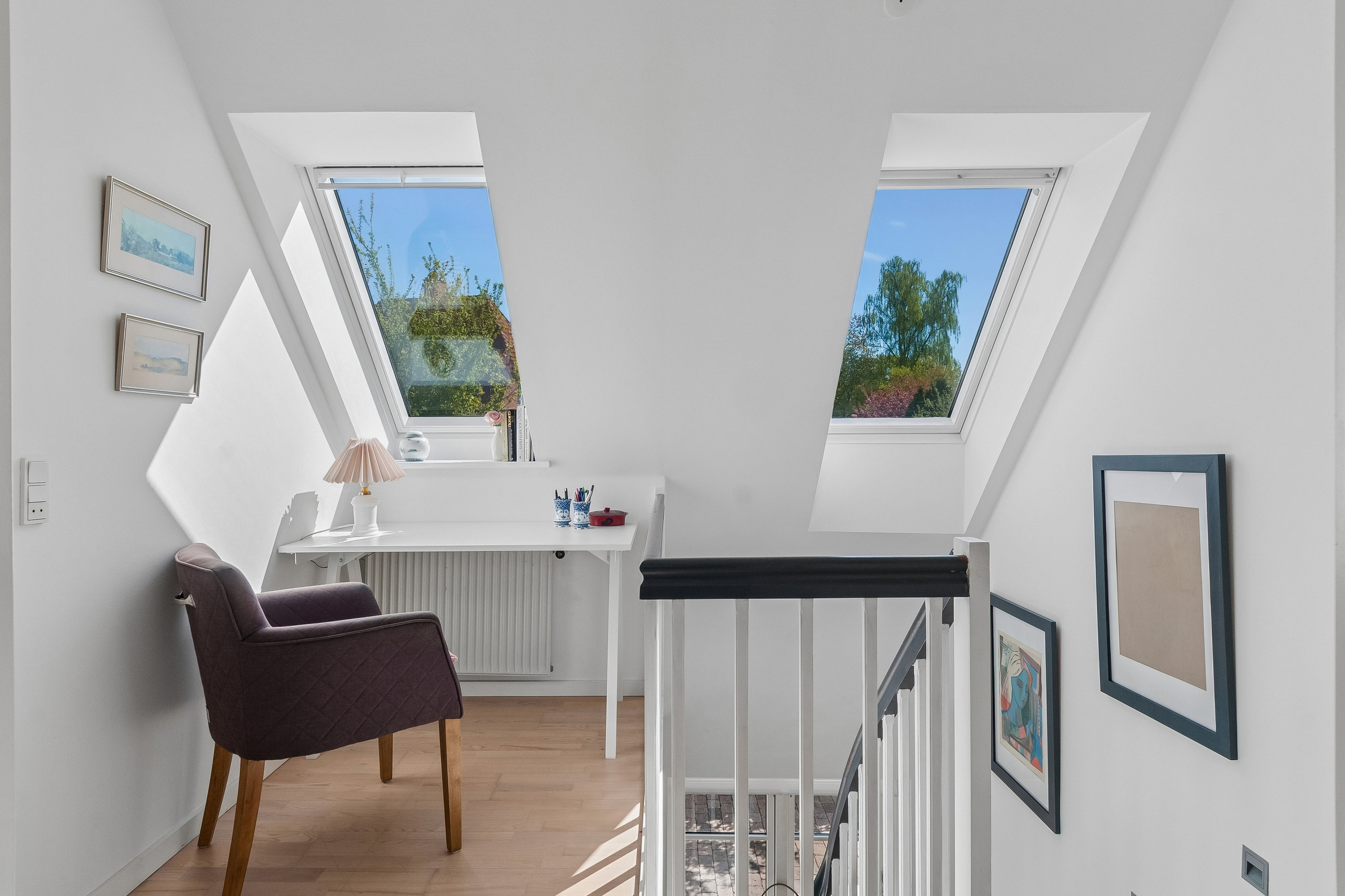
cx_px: 672
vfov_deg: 67.4
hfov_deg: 90.0
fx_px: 672
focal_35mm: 18
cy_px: 448
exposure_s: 1/80
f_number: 10
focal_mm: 12
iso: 200
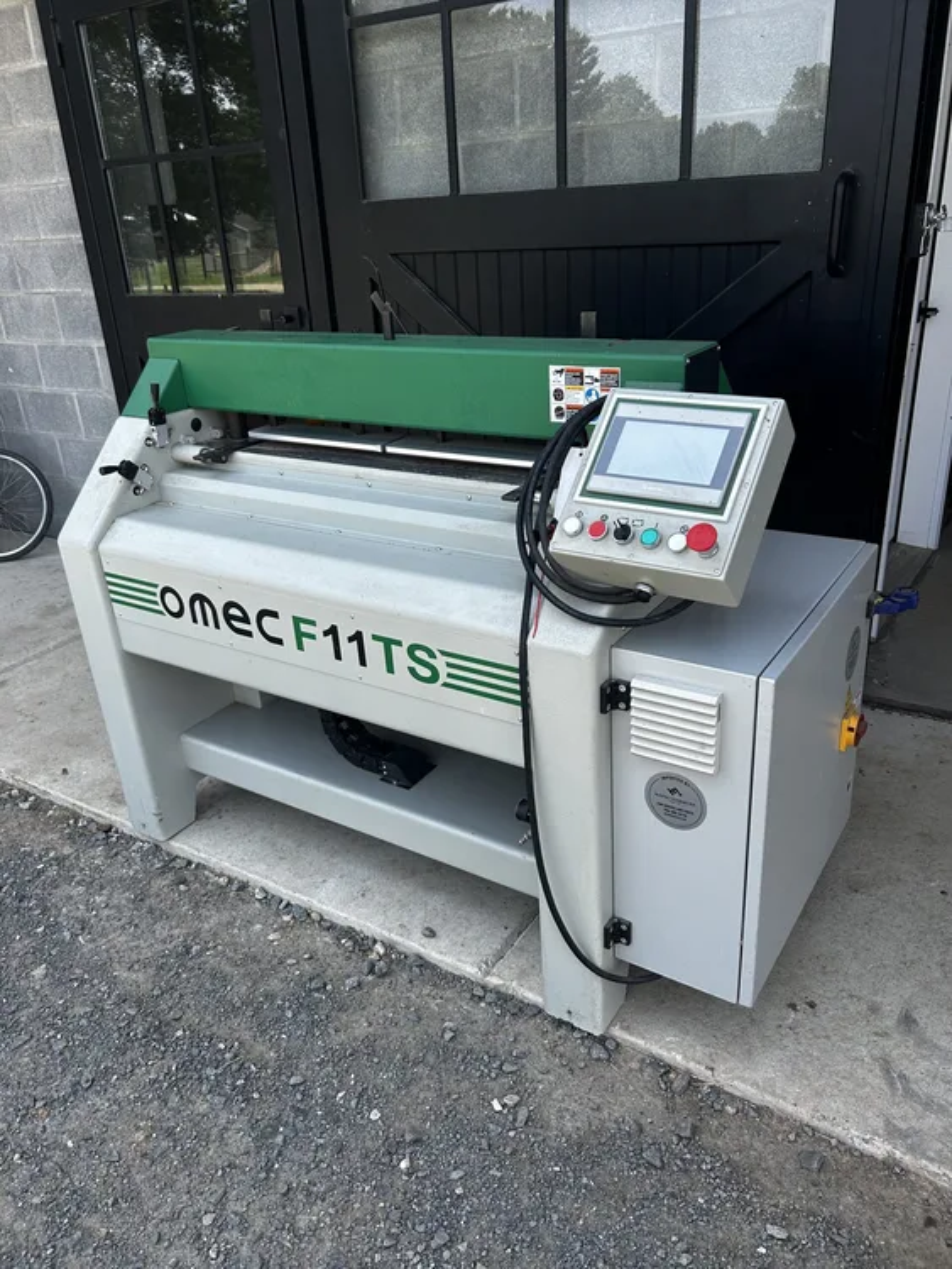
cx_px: 476
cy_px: 634
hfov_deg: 53.1
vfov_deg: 67.3
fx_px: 953
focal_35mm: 26
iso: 50
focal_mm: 5.7
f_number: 1.5
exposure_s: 1/1019
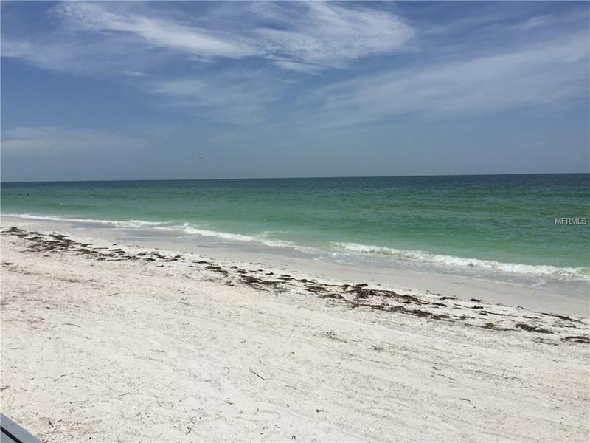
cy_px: 222
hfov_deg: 61.7
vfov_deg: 48.2
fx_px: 494
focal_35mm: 29
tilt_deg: -4.4
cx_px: 295
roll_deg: -0.1
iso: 32
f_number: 2.2
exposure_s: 1/7937
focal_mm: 4.15
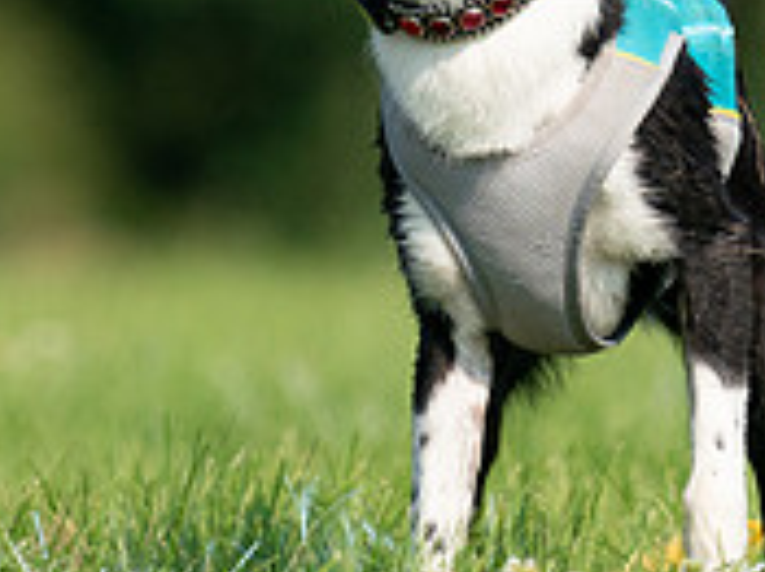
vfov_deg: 0.8
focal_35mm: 1914
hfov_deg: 1.0
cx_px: 494
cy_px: -76
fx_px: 42270
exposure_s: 1/4000
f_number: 6.3
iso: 1250
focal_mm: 600
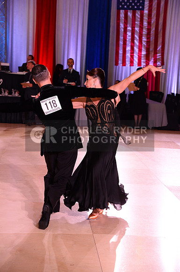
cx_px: 90
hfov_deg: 18.1
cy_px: 136
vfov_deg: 27.0
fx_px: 564
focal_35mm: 75
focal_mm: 75
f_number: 6.3
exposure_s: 1/250
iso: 2500
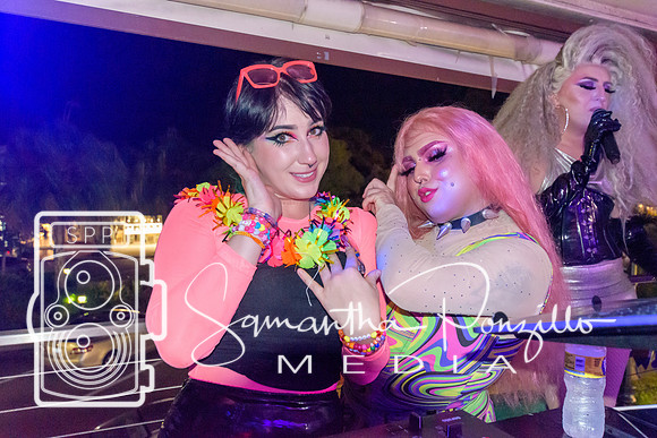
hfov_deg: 60.9
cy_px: 219
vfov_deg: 42.9
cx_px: 325
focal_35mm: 31
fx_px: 558
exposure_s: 1/60
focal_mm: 20
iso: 5600
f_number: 3.5
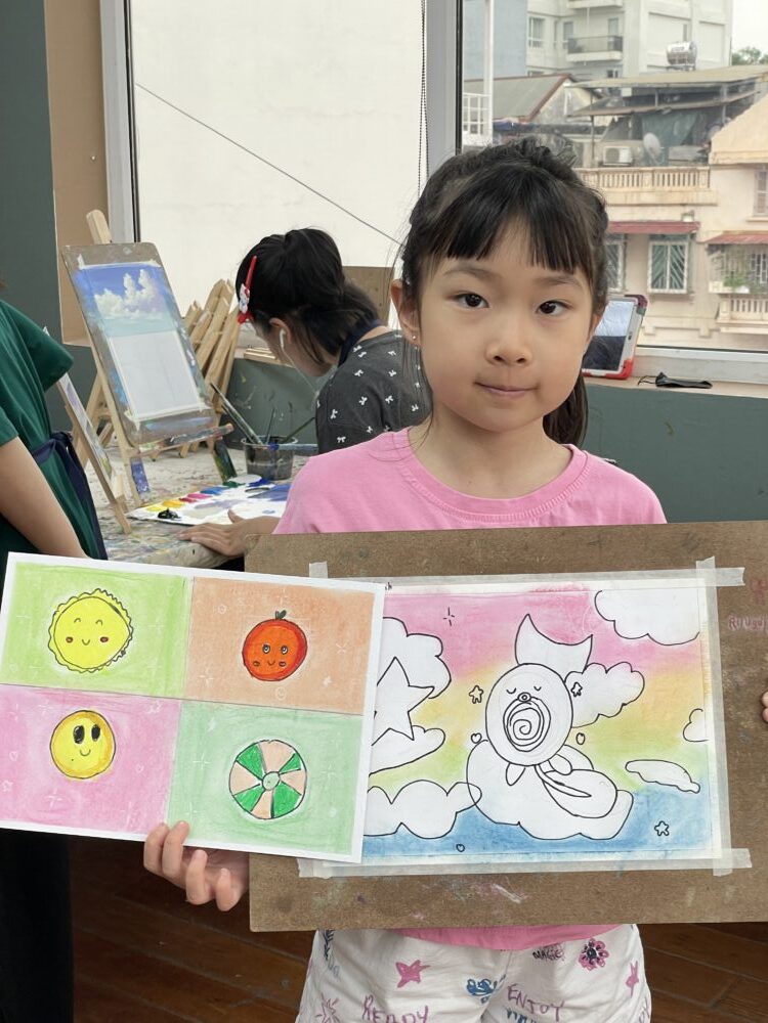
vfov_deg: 36.8
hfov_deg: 28.0
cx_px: 384
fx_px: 1538
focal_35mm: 52
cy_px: 512
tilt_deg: -11.3
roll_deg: -0.1
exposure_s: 1/100
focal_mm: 6
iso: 40
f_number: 2
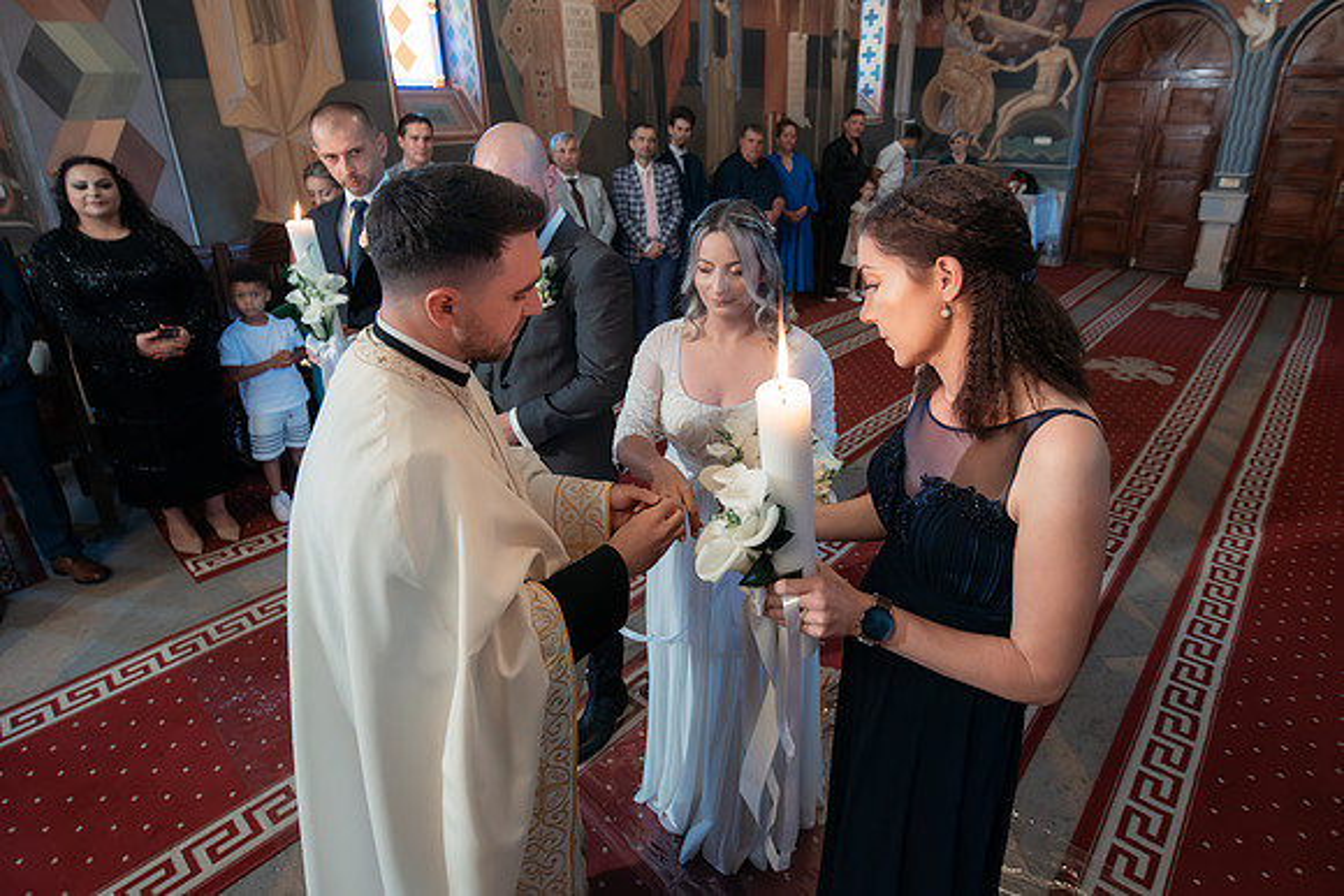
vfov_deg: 65.5
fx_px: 693
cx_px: 715
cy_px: 380
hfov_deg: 88.1
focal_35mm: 19
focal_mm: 15
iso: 1600
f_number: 2.8
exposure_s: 1/125
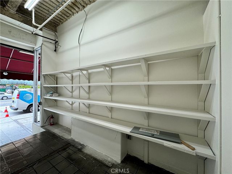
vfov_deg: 85.7
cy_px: 87
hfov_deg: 102.1
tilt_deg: -0.6
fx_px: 94
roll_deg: -0.2
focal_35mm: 14
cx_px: 116
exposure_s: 1/120
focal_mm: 2.22
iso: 80
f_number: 2.2
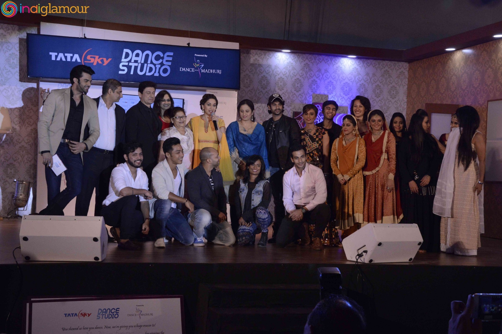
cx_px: 251
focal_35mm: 57
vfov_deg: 23.7
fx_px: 794
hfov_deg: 35.1
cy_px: 167
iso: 1600
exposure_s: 1/200
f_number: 10
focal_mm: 38
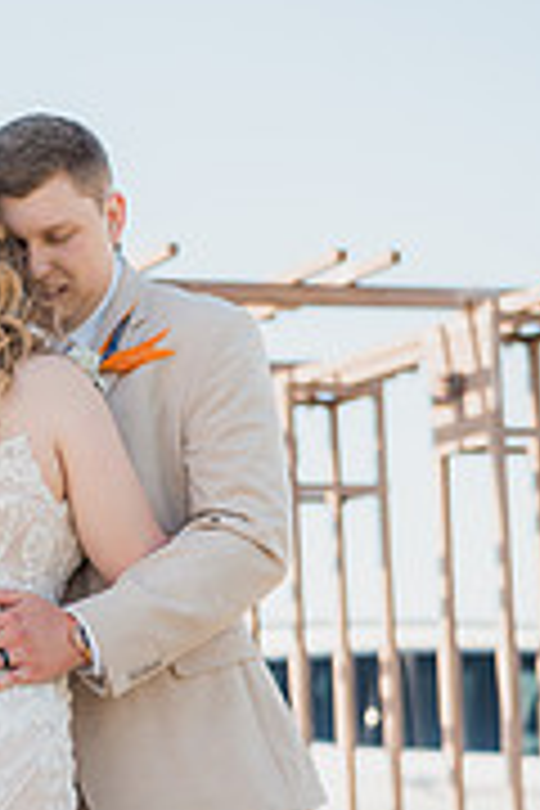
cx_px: 22
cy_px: 706
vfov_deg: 16.2
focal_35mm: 125
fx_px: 2812
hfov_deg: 10.9
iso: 125
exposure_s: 1/2000
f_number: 1.8
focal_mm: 50
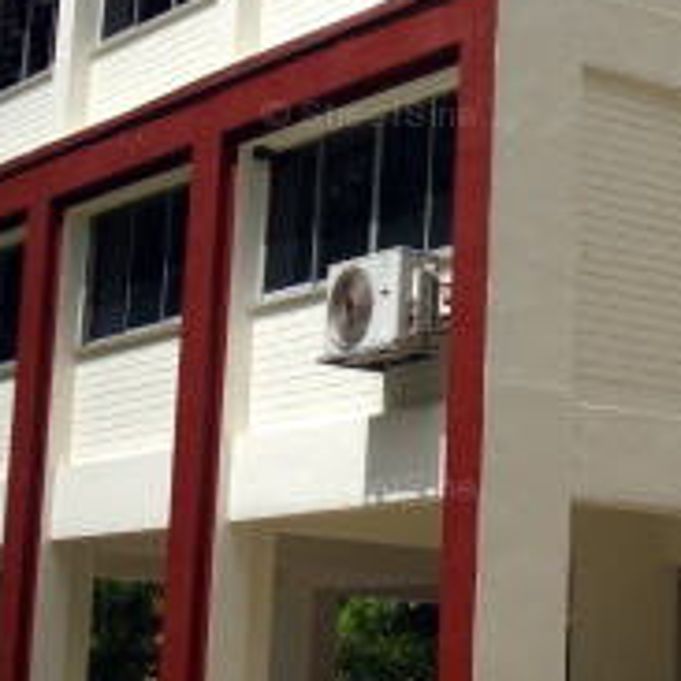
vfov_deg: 17.6
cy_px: 119
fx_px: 2181
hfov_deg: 17.6
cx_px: 540
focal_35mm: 98
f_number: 5.6
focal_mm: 6.2
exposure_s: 1/400
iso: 80
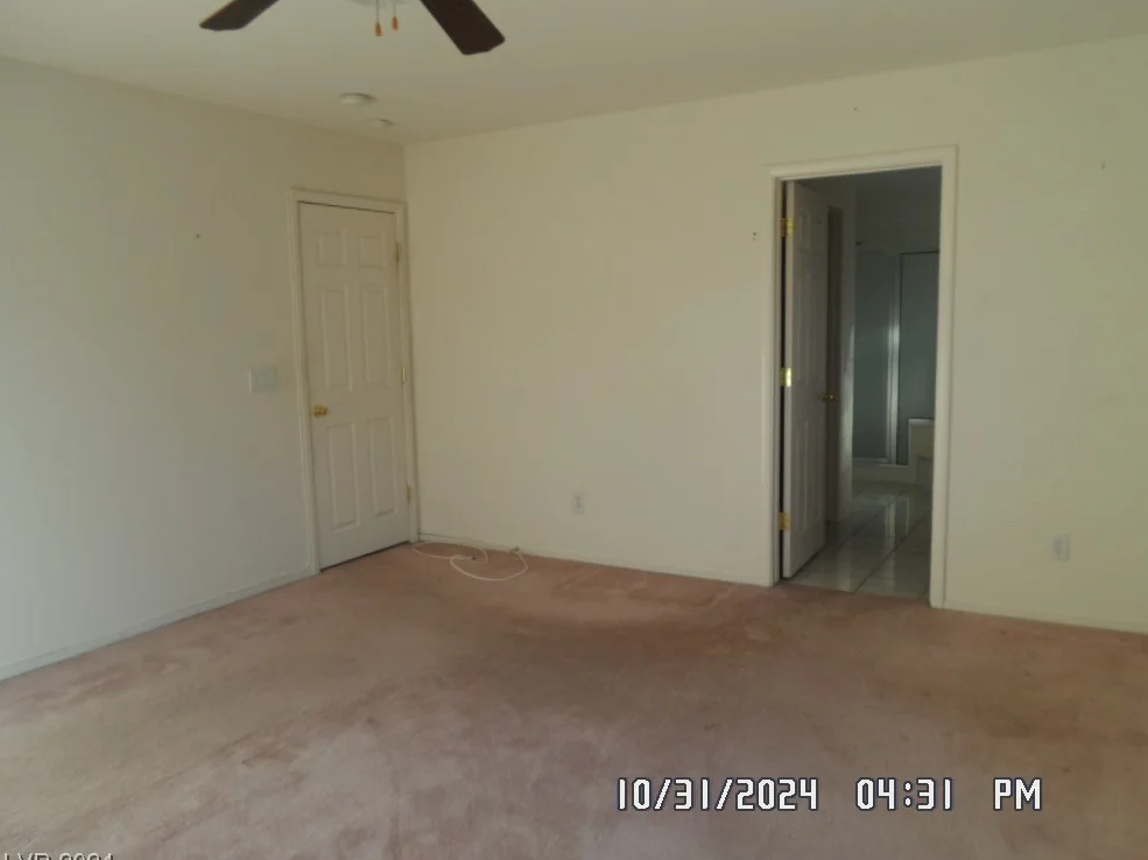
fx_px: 862
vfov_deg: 53.0
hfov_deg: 67.3
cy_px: 442
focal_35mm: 26
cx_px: 593
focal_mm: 4.5
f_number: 2.5
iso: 80
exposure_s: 1/350
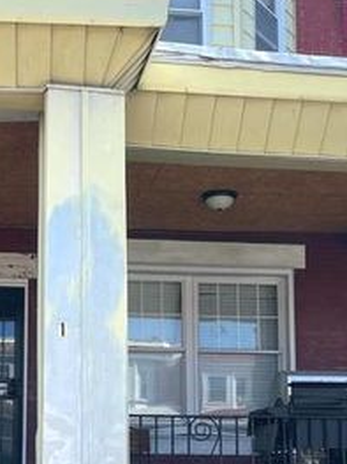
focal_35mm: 66
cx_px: 113
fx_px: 883
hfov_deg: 22.1
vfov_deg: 28.8
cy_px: 363
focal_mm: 5.7
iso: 50
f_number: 1.5
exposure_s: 1/1575
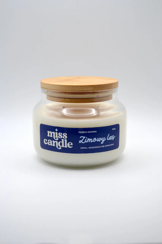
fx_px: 385
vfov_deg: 35.1
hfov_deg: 23.8
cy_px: 122
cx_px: 81
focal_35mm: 57
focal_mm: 38
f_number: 5.6
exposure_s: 1/60
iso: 100
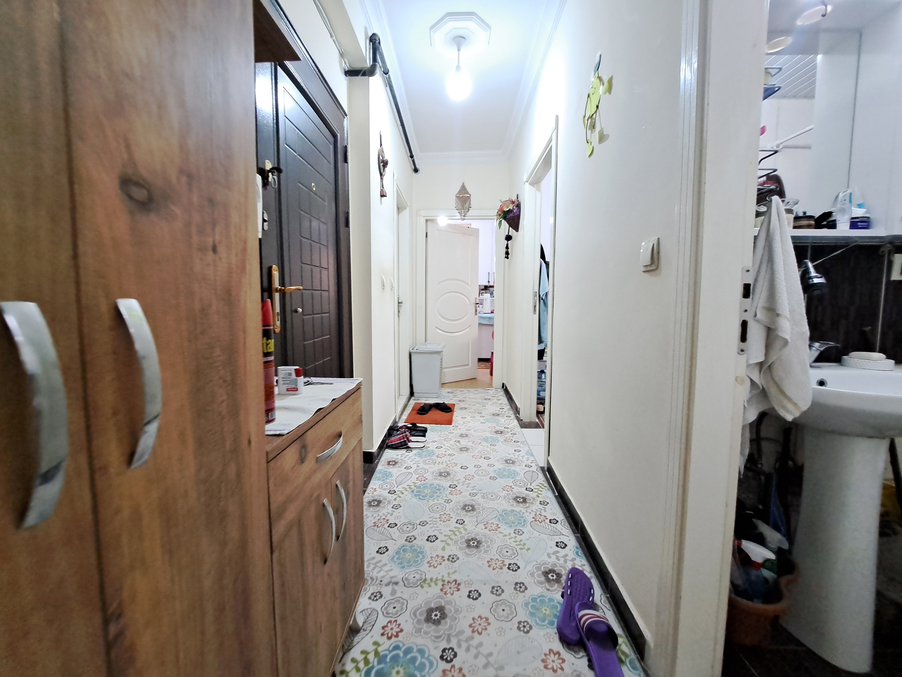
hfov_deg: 106.2
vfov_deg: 89.9
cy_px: 338
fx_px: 339
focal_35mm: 13
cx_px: 451
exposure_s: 1/25
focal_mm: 1.74
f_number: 2.2
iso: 200
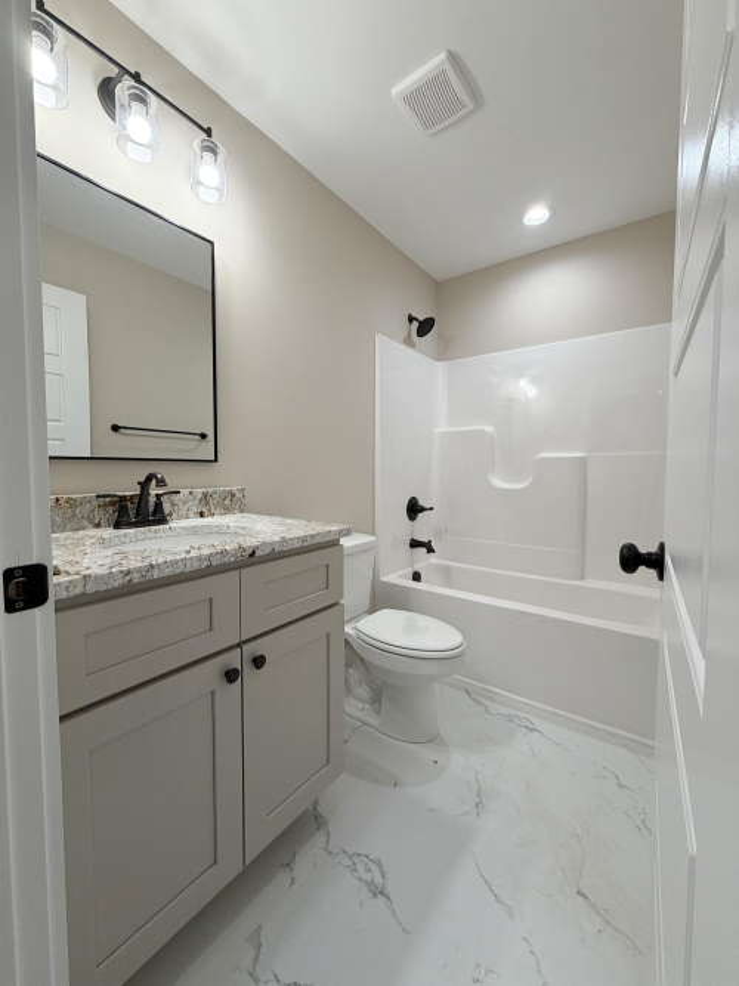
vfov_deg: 102.1
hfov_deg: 85.7
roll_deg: +1.8
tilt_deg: -2.9
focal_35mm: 14
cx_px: 370
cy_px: 493
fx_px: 399
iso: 125
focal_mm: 2.22
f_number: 2.2
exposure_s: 1/120
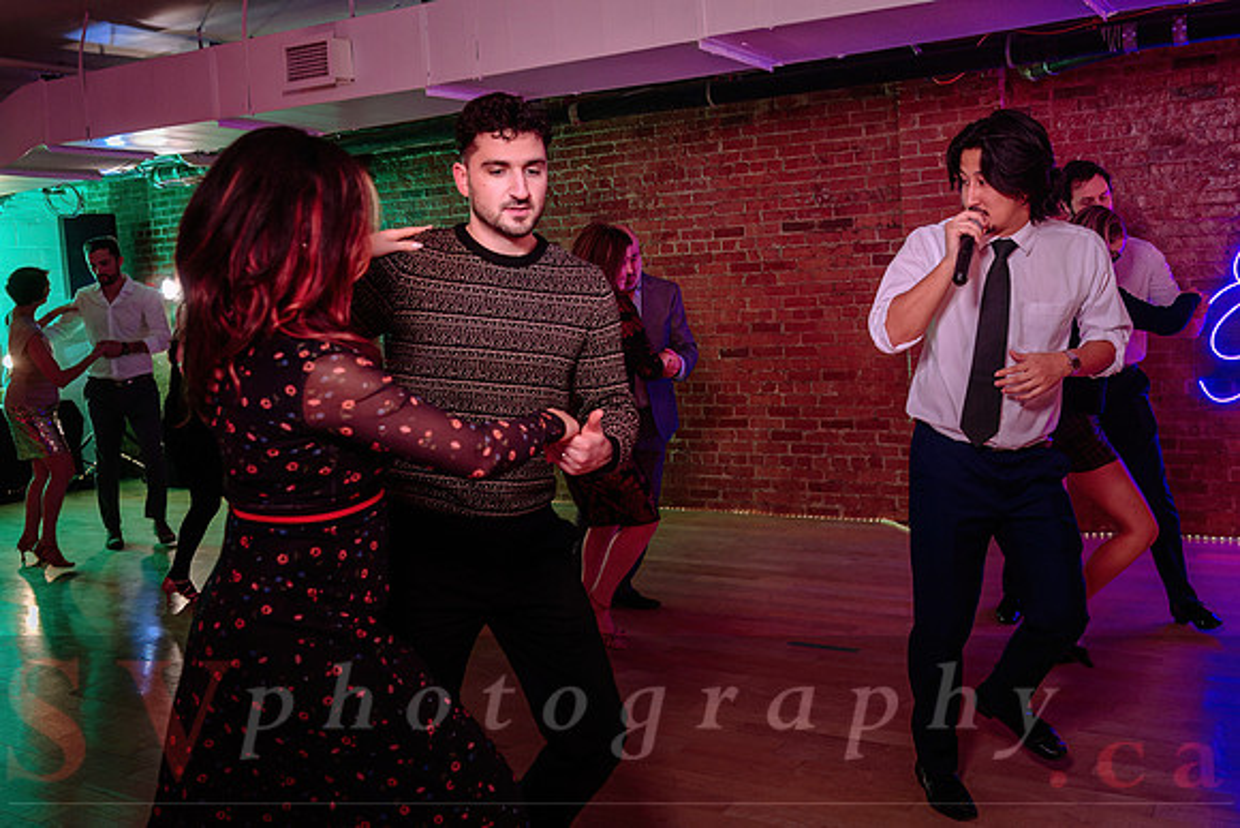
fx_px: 1225
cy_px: 368
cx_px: 689
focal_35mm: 36
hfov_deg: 53.6
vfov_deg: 37.3
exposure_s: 1/125
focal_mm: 32
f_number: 3.5
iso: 1000
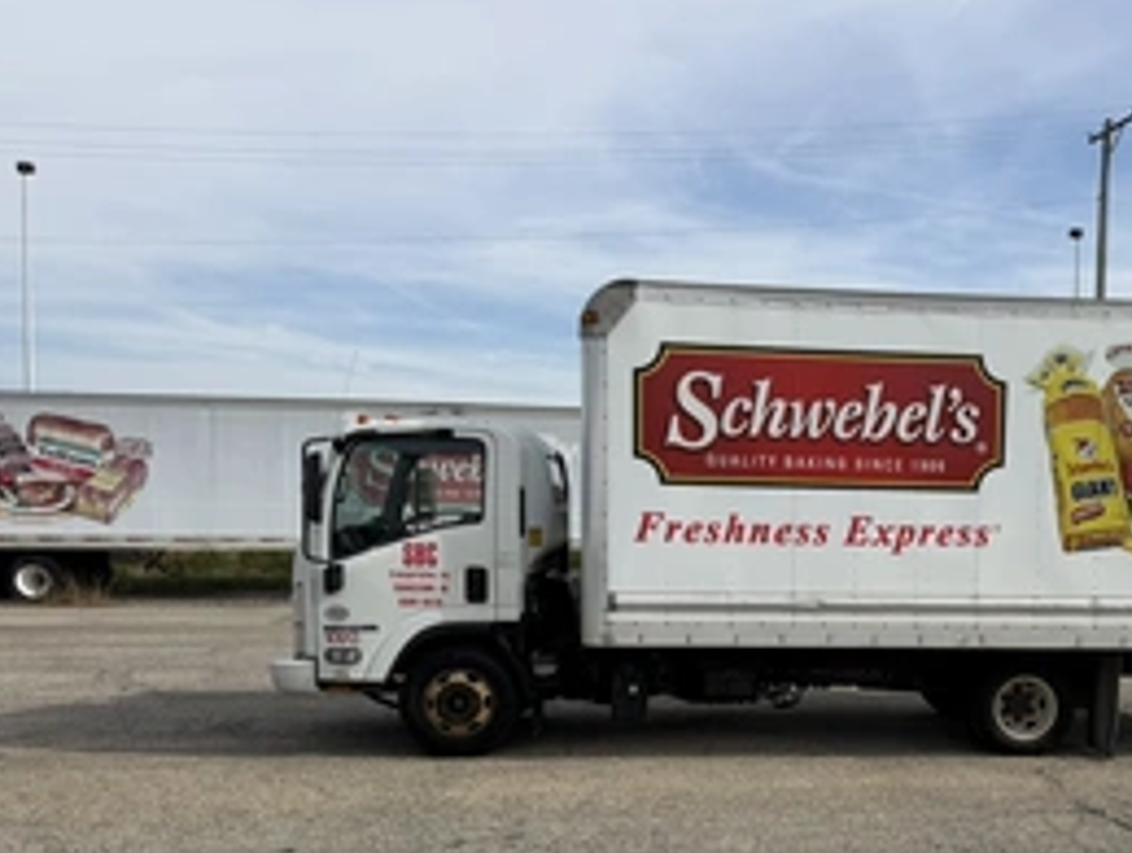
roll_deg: +0.3
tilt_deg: -5.4
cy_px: 608
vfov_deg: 38.0
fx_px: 1212
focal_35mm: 37
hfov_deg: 48.5
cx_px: 826
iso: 80
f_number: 1.78
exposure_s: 1/6173
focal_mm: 6.76
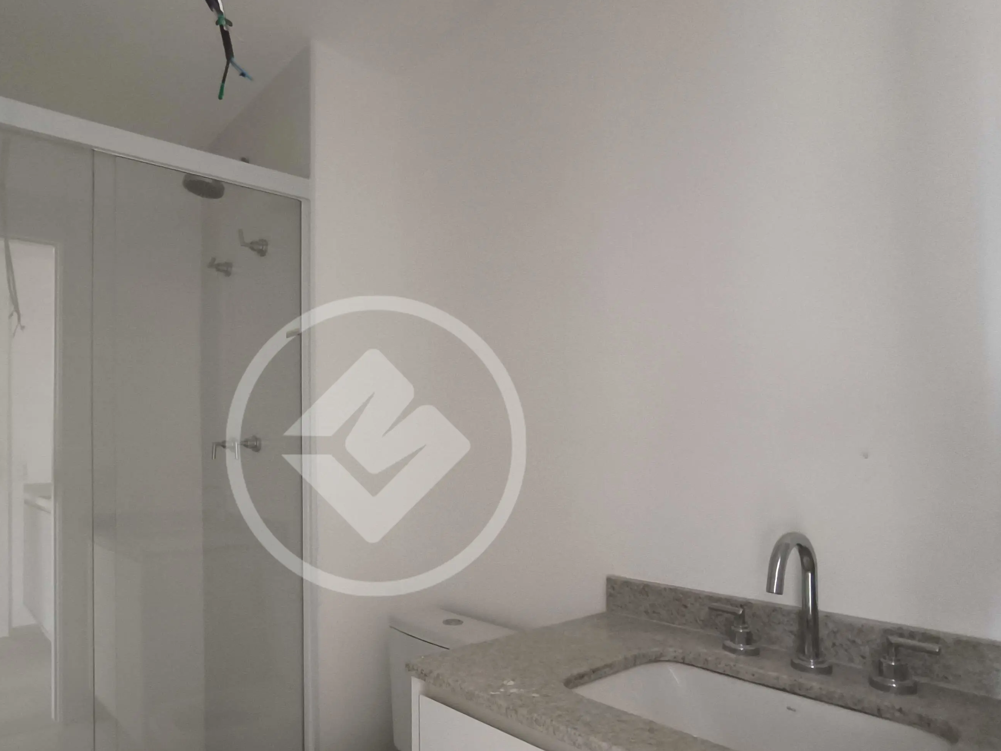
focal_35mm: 23
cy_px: 446
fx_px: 665
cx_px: 376
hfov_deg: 72.7
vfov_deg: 58.5
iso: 1000
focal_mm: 1.91
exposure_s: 1/24
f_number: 2.2
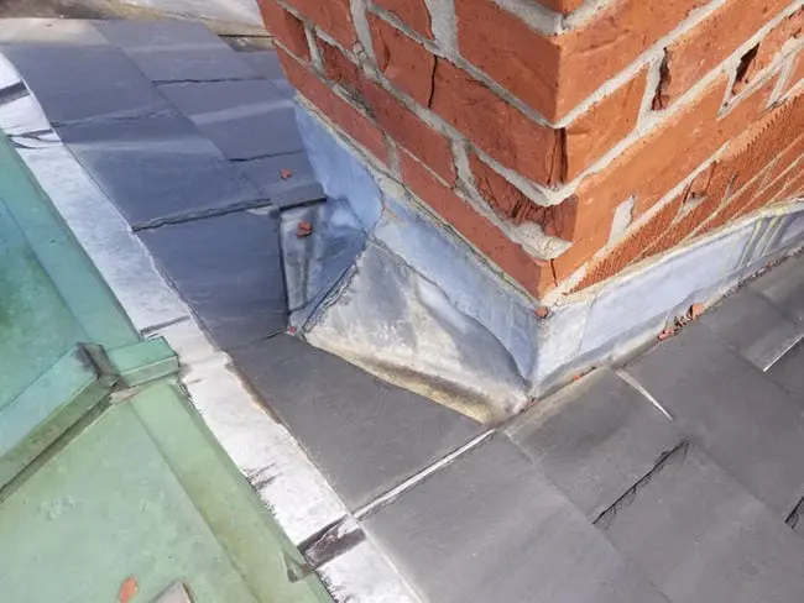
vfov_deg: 53.1
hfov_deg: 67.3
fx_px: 604
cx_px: 402
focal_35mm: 26
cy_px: 302
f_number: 1.7
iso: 50
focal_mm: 4.25
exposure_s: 1/463
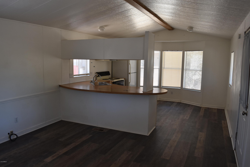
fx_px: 187
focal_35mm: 27
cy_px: 84
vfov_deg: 47.9
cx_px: 125
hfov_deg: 67.4
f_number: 5.6
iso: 500
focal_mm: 18
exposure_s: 1/125
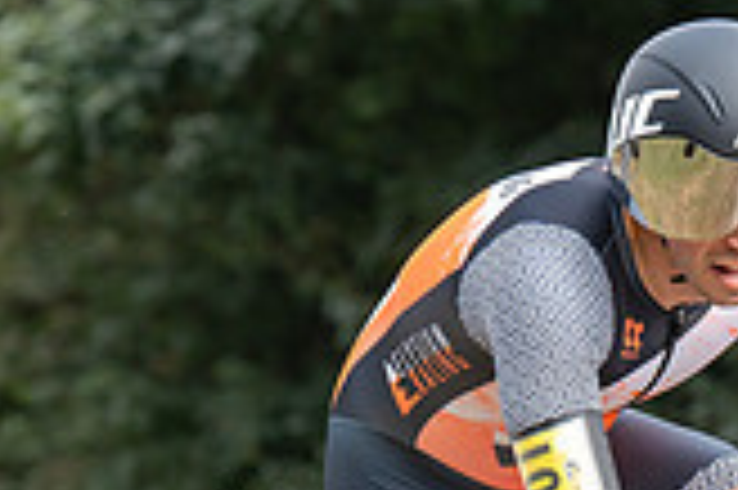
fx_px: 12349
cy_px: 472
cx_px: 854
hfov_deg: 3.4
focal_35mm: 603
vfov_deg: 2.3
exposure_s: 1/1000
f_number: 4
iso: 400
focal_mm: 135
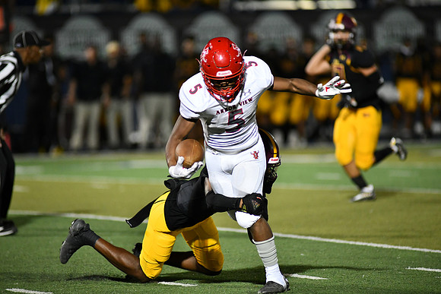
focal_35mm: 300
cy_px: 147
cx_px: 220
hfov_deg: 6.9
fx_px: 3676
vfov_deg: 4.6
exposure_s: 1/1000
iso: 3200
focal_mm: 300
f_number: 2.8
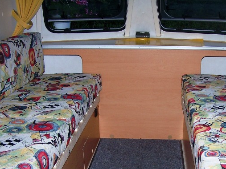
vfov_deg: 24.1
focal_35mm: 60
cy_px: 128
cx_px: 151
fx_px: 392
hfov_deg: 31.9
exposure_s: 1/60
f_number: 2.8
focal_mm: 6.3
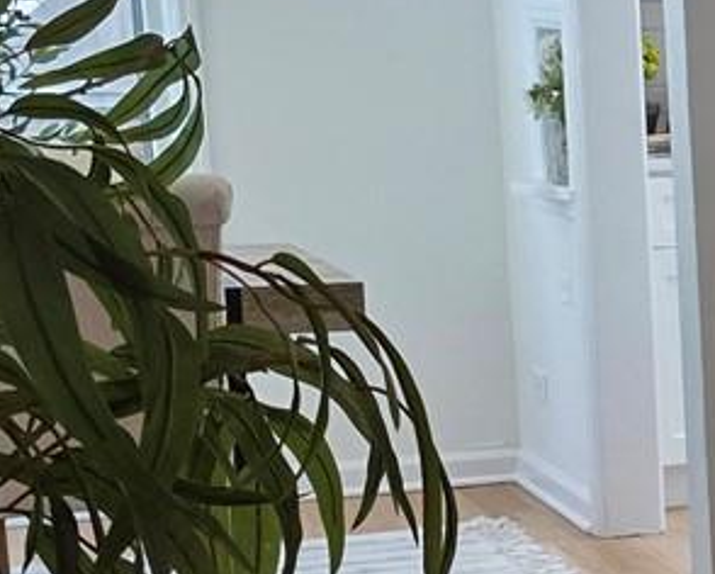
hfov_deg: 13.5
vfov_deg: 12.6
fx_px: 2585
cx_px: 1437
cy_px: 496
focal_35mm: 122
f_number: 1.7
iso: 160
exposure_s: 1/120
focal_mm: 6.3
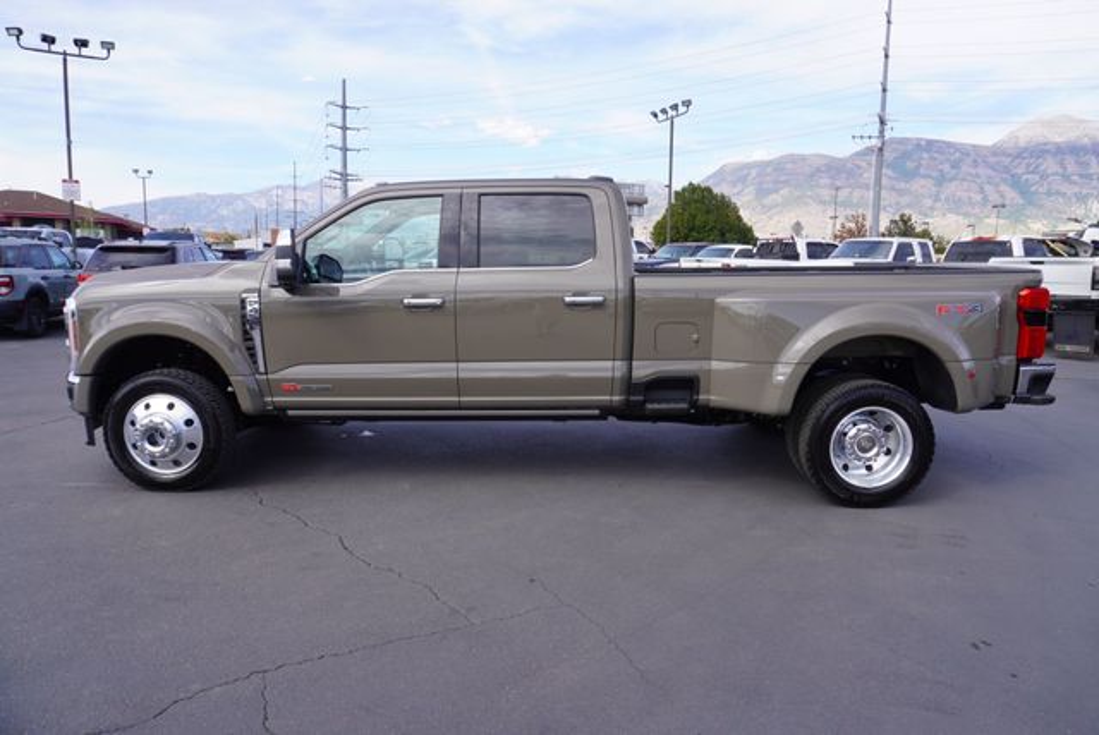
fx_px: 733
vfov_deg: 53.2
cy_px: 368
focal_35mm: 24
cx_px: 550
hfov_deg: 73.7
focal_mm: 16
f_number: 8
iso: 100
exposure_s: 1/125
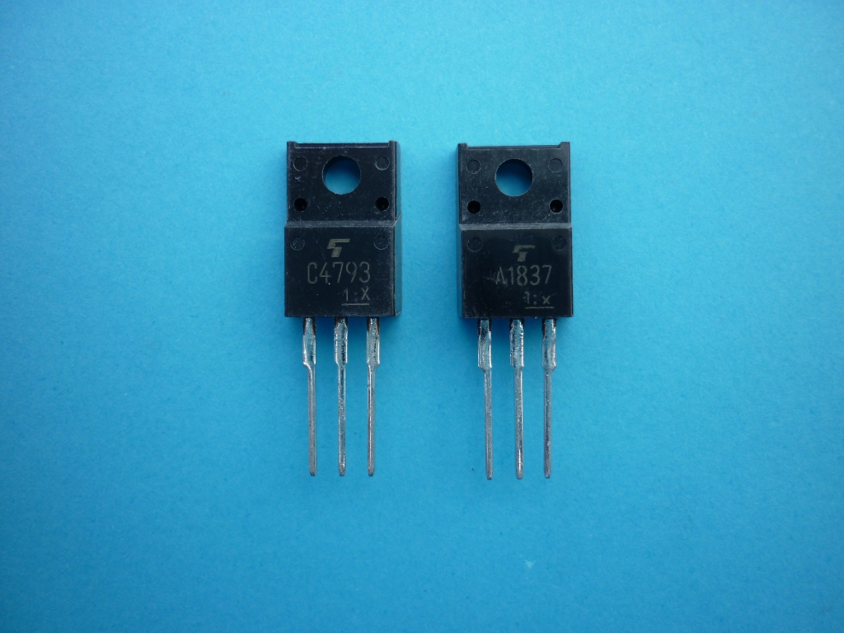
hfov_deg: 55.4
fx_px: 805
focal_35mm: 33
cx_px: 422
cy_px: 316
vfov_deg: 42.9
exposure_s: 1/320
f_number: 2.8
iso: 80
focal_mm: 5.5
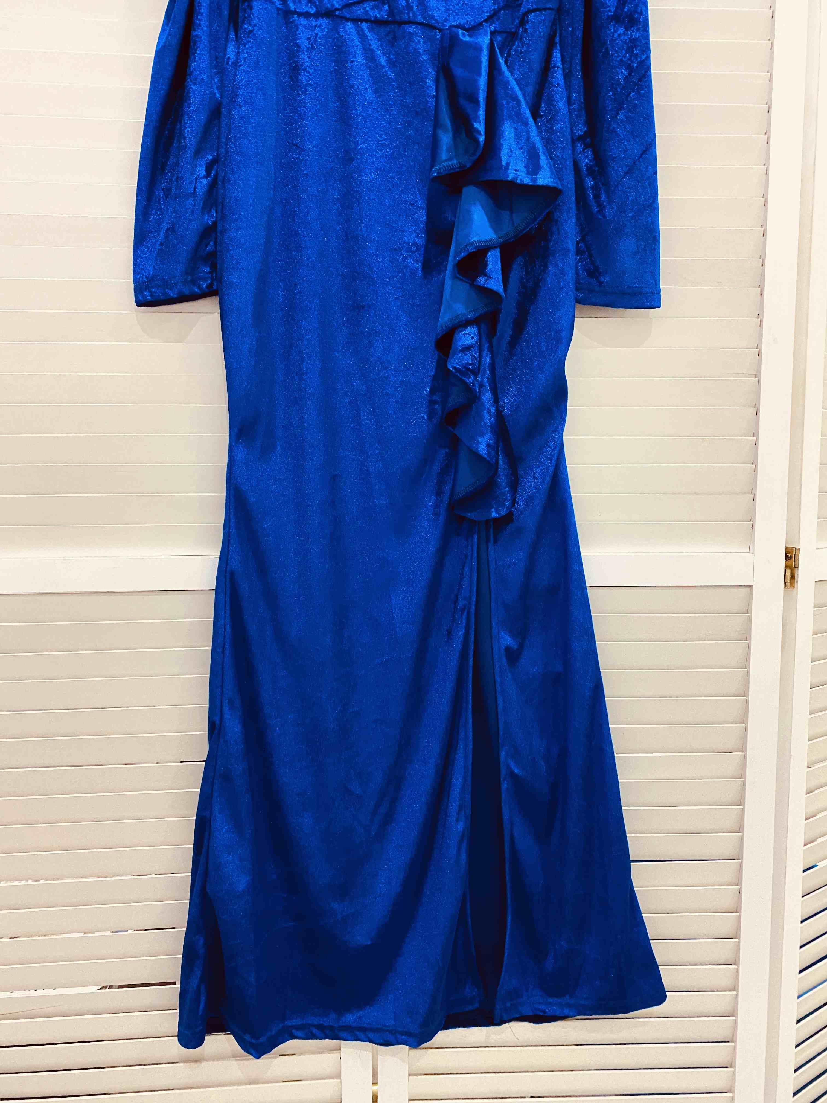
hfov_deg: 53.1
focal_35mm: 26
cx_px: 414
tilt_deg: -6.2
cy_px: 552
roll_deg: -0.8
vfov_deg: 67.3
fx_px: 828
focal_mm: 4.25
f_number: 1.8
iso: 400
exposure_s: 1/50
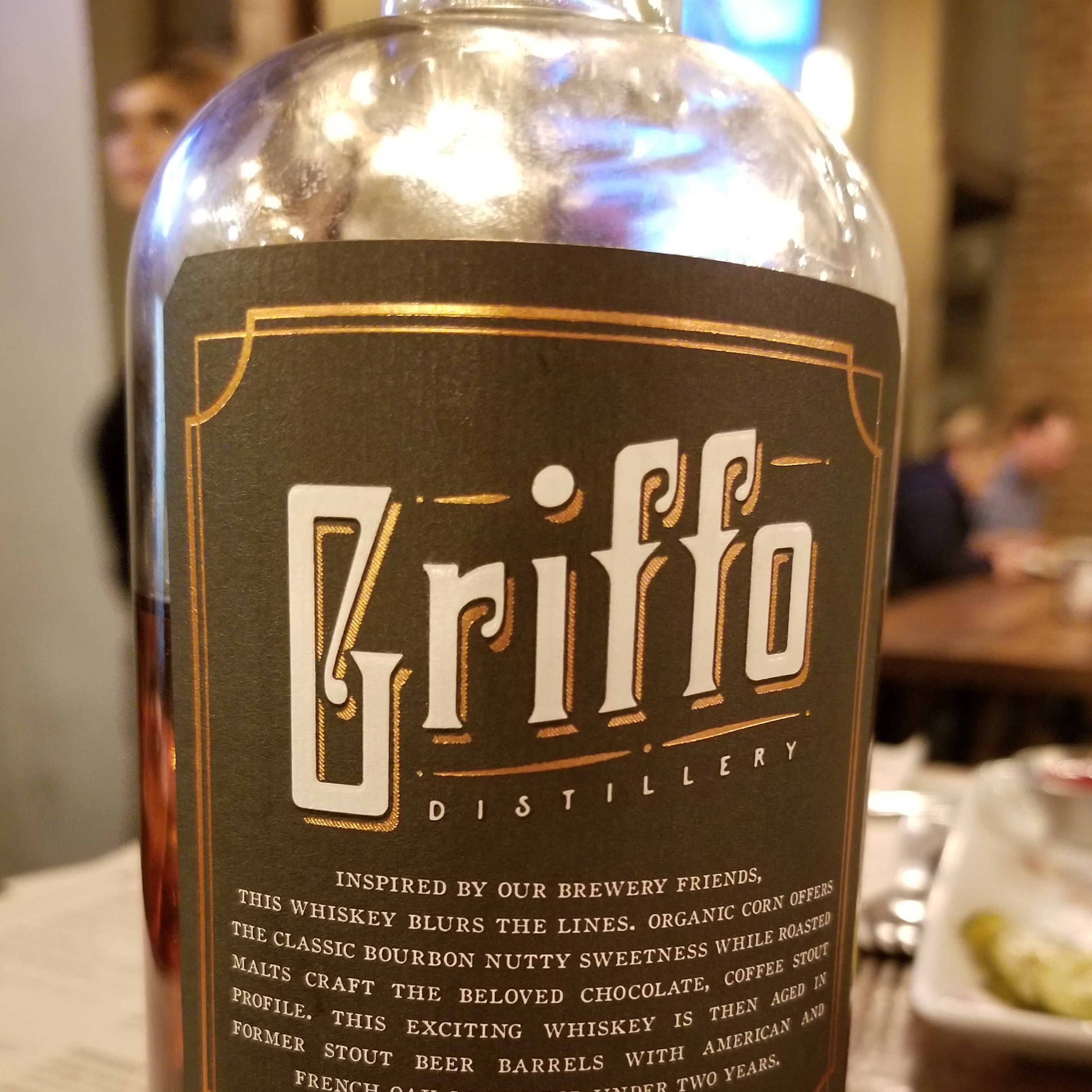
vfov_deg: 45.6
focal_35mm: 35
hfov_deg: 47.2
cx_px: 590
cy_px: 818
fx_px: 1249
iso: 500
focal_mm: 4.3
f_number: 1.7
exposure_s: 1/10
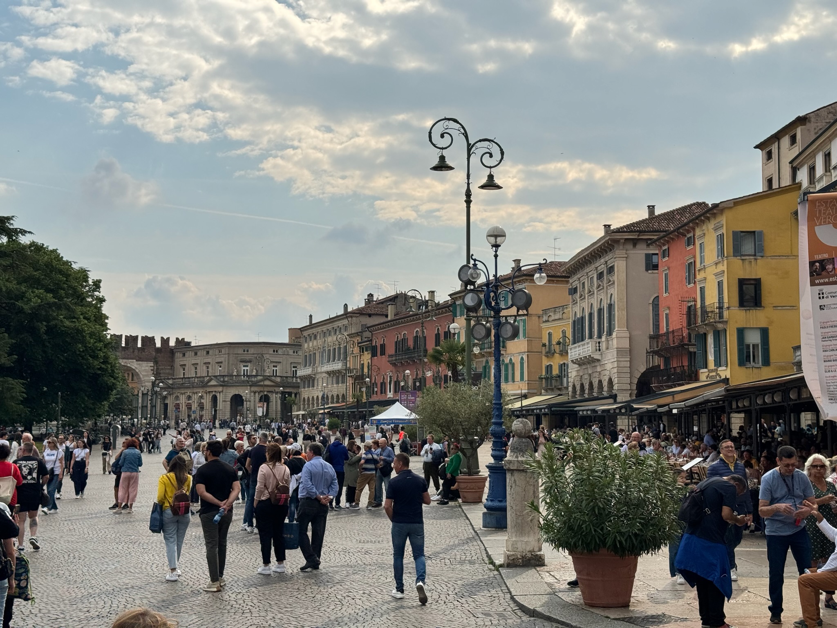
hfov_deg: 39.7
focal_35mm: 48
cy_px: 314
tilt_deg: +6.6
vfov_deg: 30.3
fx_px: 1161
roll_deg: +0.0
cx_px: 418
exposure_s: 1/6410
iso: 64
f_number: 1.78
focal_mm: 6.76
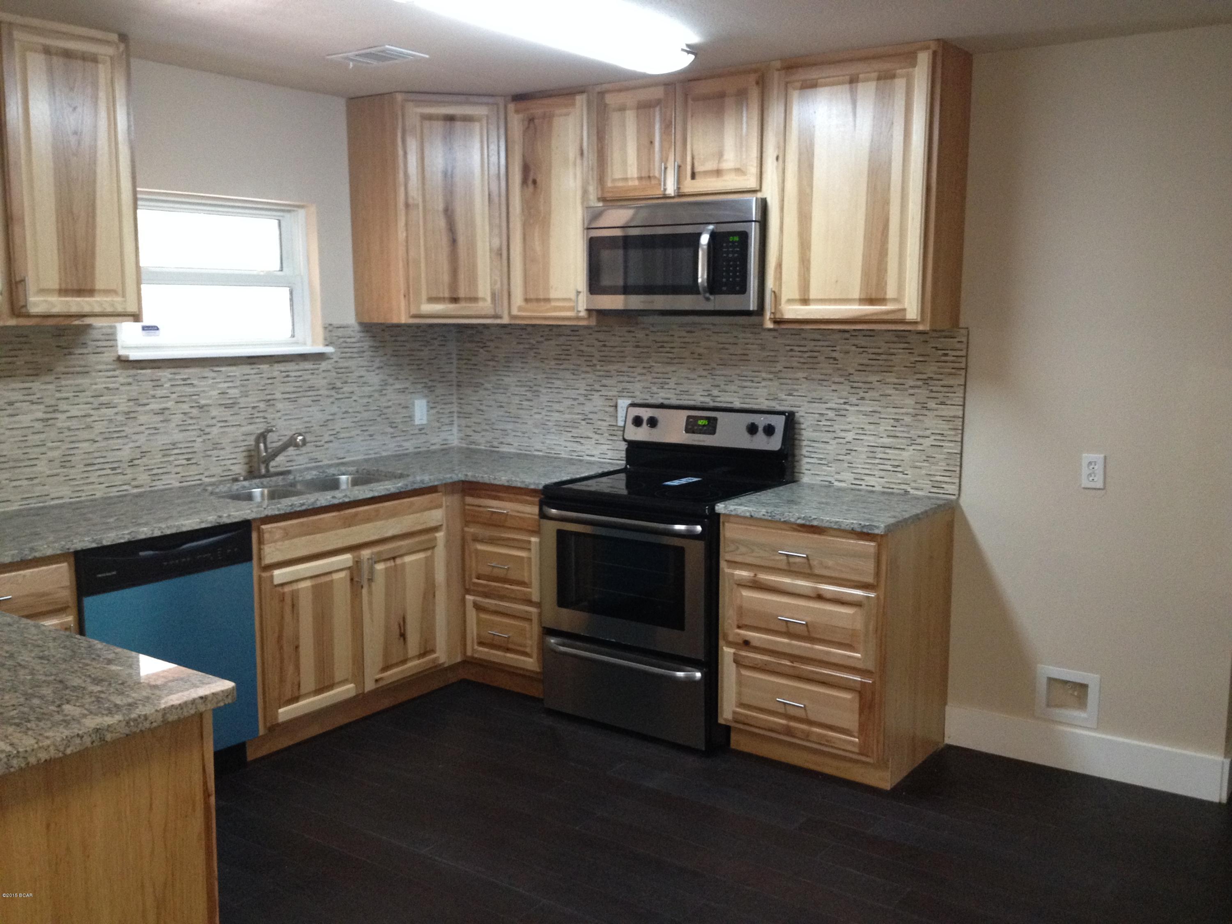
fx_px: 1246
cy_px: 462
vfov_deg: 40.7
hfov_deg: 52.6
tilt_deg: -7.9
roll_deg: -0.2
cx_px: 616
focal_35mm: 35
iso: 250
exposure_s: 1/20
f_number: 2.4
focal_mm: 4.28
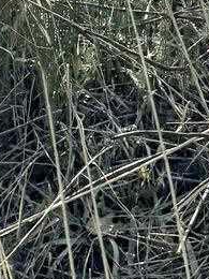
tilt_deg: +3.1
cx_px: 241
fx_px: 1521
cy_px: -607
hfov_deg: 7.8
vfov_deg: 8.5
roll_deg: -0.2
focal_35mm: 189
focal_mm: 6.76
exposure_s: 1/12346
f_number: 1.78
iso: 100
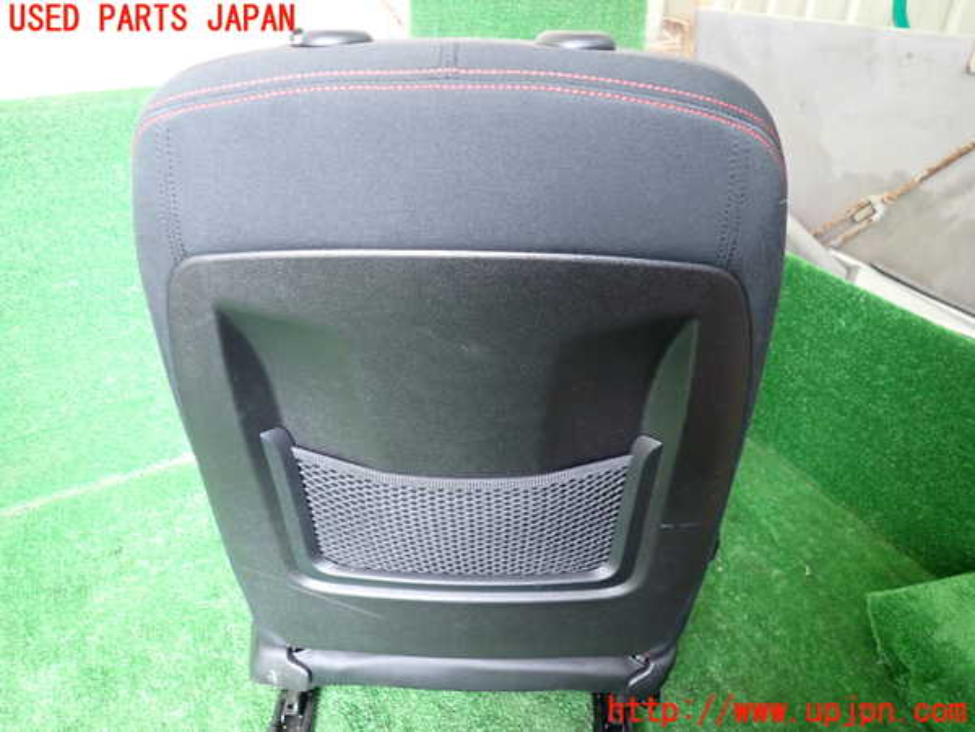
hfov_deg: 69.4
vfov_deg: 54.9
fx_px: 704
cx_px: 488
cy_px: 366
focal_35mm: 25
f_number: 2
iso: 250
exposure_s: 1/30
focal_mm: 4.5
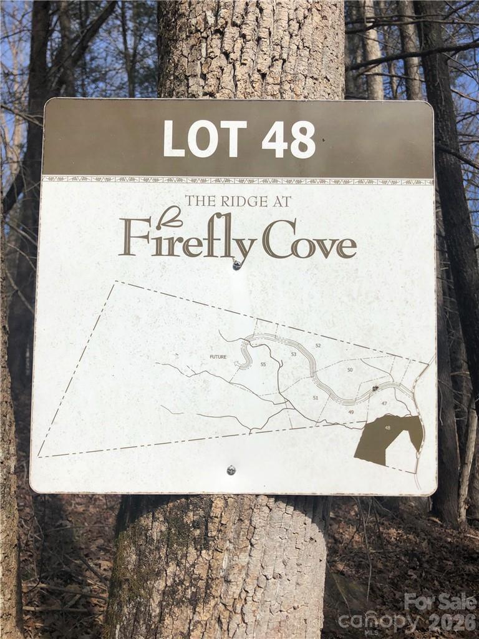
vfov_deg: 63.4
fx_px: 517
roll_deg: +4.4
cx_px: 240
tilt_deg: +10.6
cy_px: 320
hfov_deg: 49.7
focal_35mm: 28
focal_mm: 3.99
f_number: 1.8
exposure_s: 1/3003
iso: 20
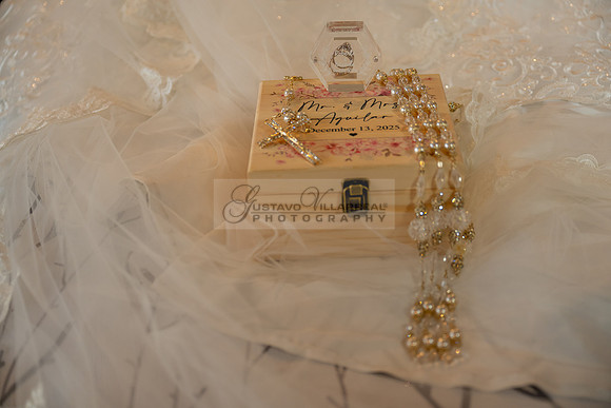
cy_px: 204
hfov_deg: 41.1
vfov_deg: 28.1
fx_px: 815
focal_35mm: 48
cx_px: 306
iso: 400
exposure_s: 1/125
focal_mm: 48
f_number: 2.8
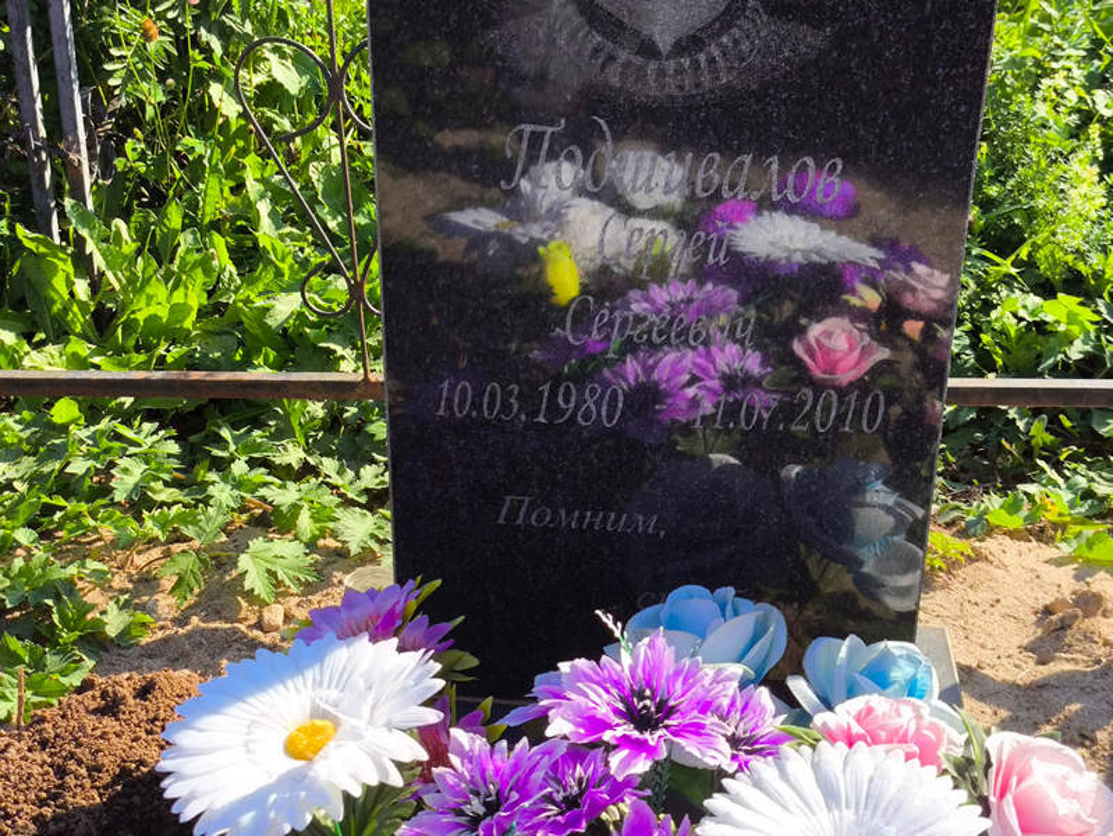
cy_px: 418
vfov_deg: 29.1
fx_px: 1608
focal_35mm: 50
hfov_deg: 38.2
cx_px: 556
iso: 50
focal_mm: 4.71
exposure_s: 1/601
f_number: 1.7
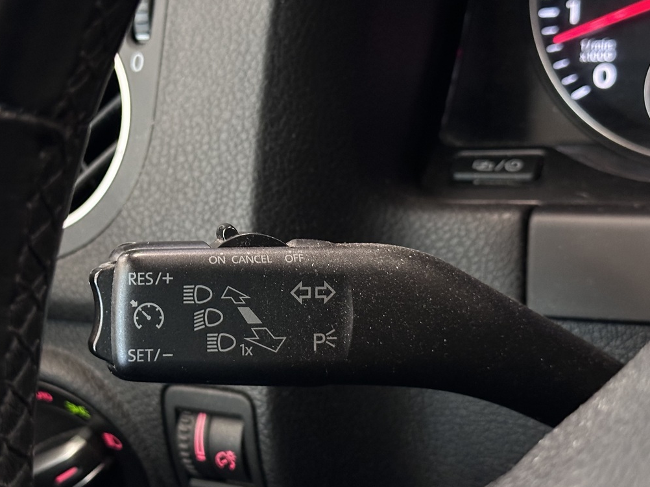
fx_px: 1295
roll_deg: +13.5
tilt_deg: -30.6
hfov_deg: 28.1
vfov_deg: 21.3
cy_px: 265
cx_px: 271
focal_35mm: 69
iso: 500
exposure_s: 1/30
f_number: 1.78
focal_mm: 6.86
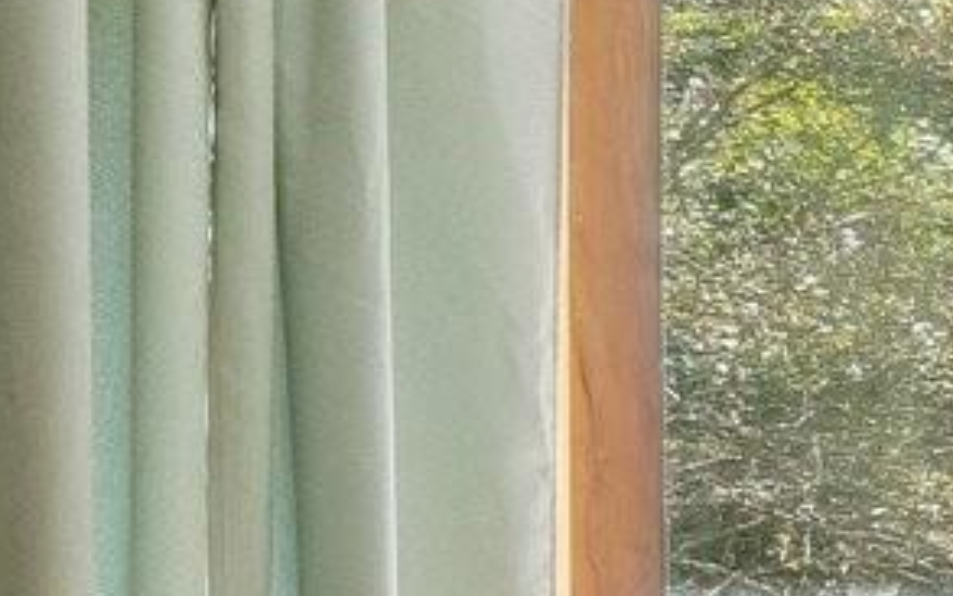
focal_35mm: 107
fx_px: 2779
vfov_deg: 12.2
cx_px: 2742
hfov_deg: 11.8
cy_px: 506
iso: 400
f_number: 8
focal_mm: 10
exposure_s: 1/10
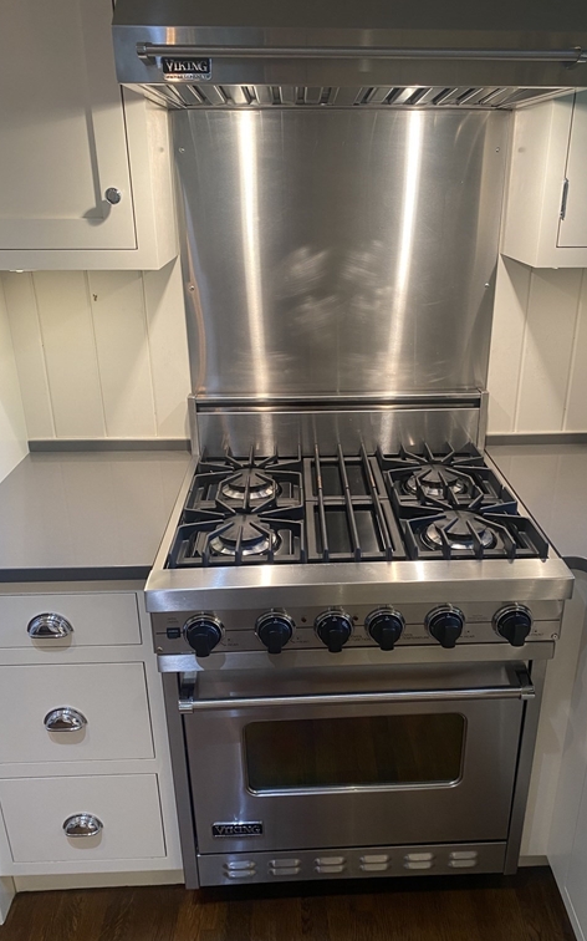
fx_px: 717
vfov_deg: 66.5
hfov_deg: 44.5
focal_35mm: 28
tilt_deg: -22.0
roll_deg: +0.0
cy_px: 475
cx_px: 322
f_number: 1.8
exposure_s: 1/60
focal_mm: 4.25
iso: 100
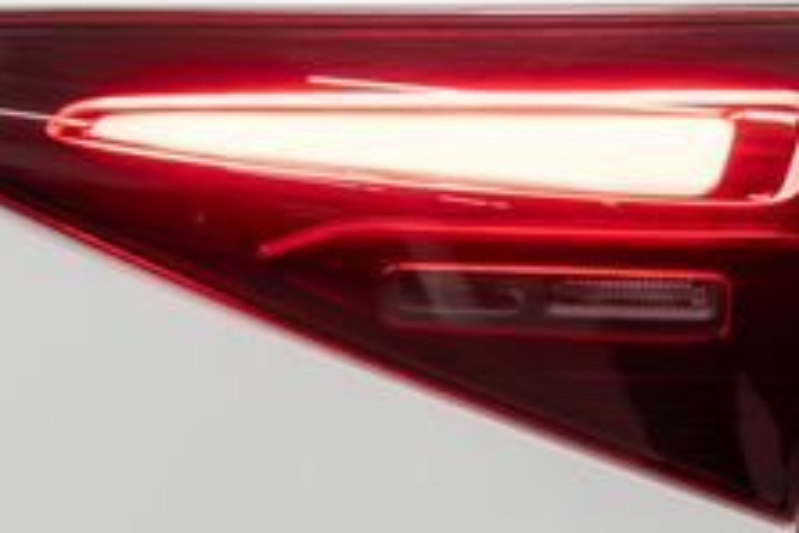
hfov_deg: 16.7
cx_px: 745
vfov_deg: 11.2
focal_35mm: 121
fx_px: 2685
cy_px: 16
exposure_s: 1/40
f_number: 3.2
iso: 160
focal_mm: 28
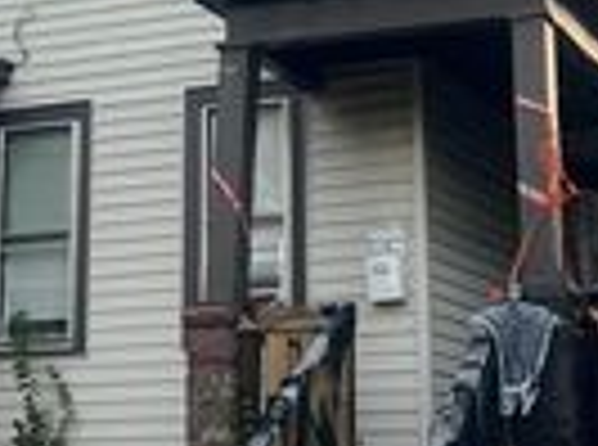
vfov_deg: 14.9
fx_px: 1688
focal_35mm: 98
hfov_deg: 20.1
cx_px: 315
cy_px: 65
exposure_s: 1/171
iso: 50
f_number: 1.5
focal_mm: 5.7
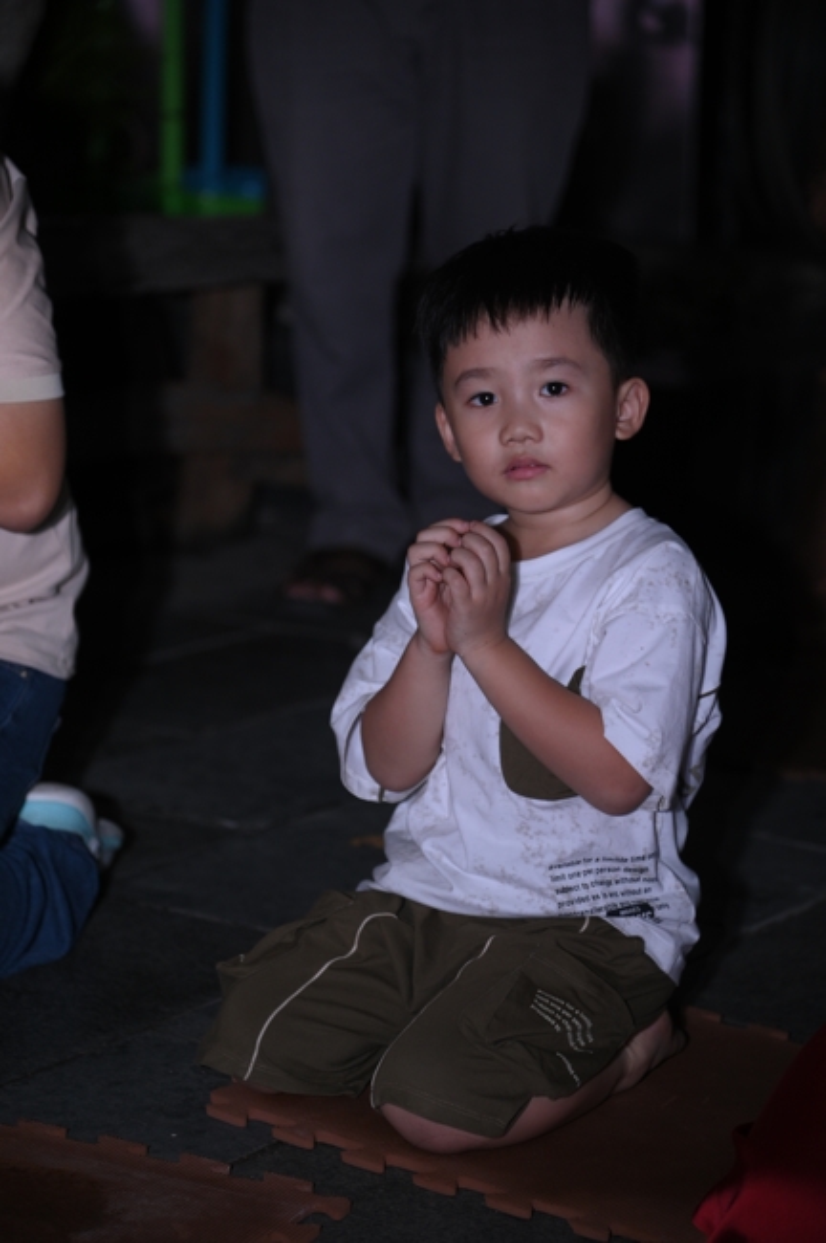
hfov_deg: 12.2
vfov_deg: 18.3
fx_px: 3863
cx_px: 413
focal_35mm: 112
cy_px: 622
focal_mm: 112
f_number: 4
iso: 1000
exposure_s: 1/100
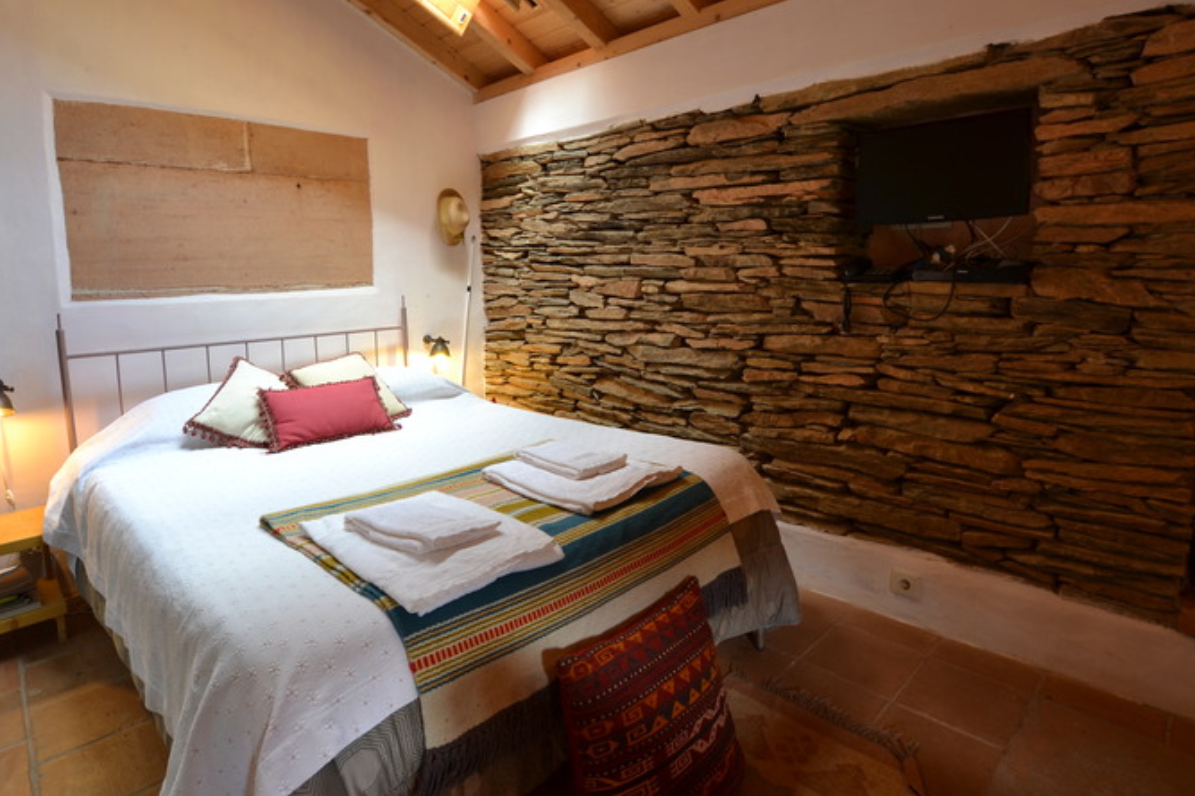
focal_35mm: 18
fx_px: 597
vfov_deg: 66.9
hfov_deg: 90.0
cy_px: 336
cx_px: 606
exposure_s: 1/4
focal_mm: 10
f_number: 5
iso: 100
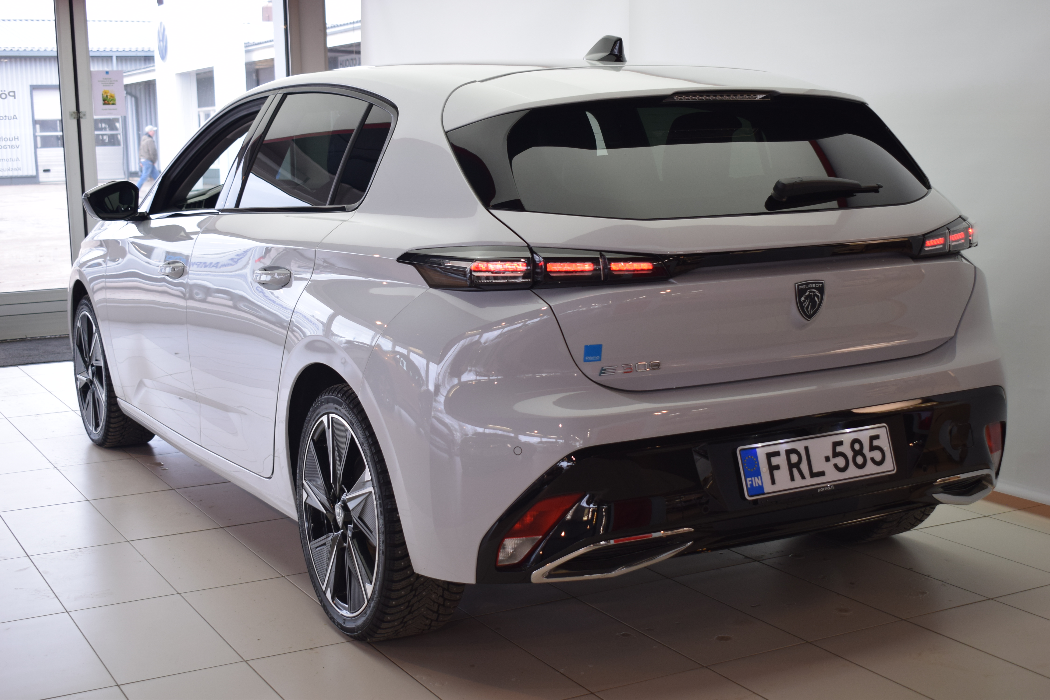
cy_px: 350
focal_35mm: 51
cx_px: 525
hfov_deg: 38.9
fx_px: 1488
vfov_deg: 26.5
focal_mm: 34
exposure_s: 1/100
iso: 400
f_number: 5
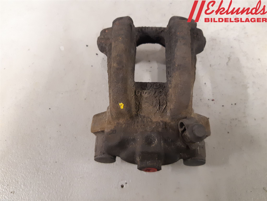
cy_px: 100
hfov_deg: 67.3
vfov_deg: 53.1
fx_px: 201
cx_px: 134
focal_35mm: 26
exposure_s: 1/33
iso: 250
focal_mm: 3.93
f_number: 1.7
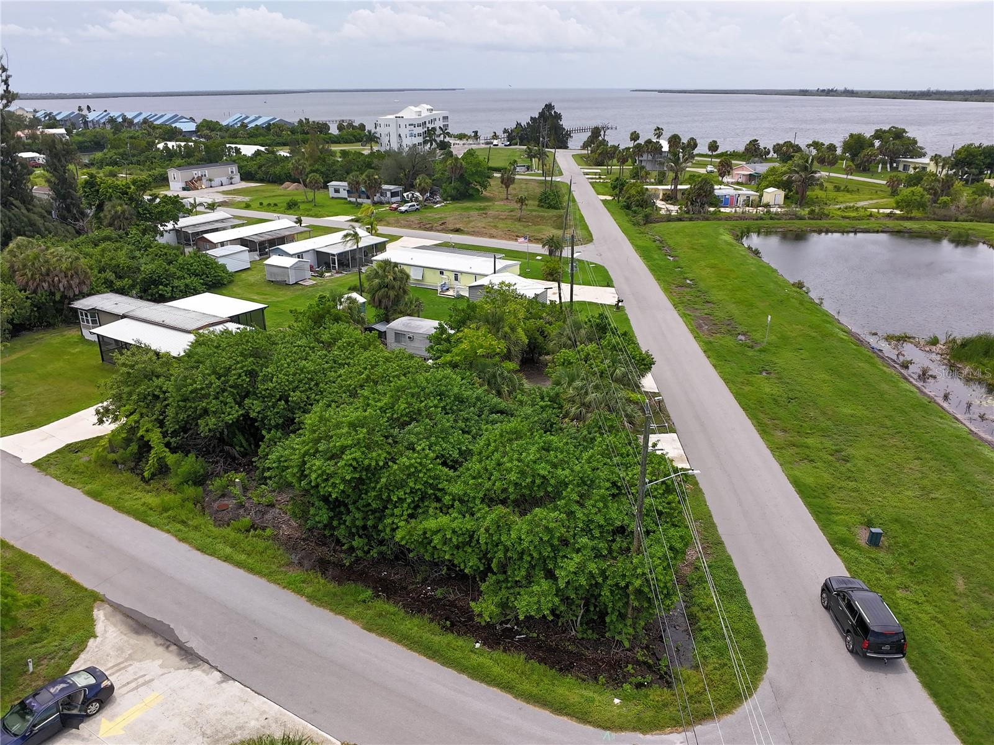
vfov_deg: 56.8
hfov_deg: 71.6
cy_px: 372
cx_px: 497
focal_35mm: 24
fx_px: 689
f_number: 2.8
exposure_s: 1/640
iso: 100
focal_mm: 4.55
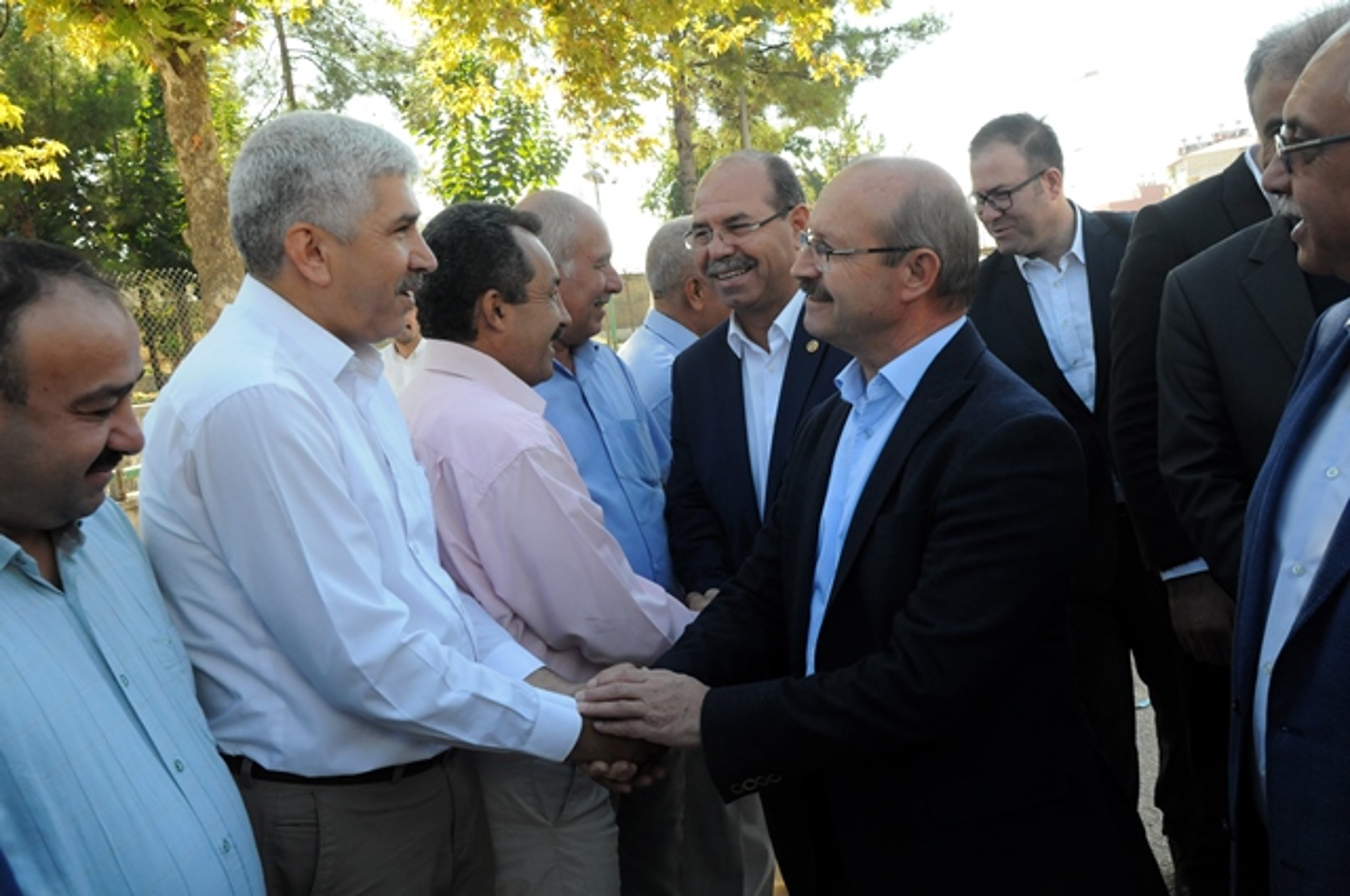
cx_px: 675
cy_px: 448
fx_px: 1348
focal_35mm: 36
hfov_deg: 53.2
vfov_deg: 36.8
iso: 800
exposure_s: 1/250
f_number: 8
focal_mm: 24
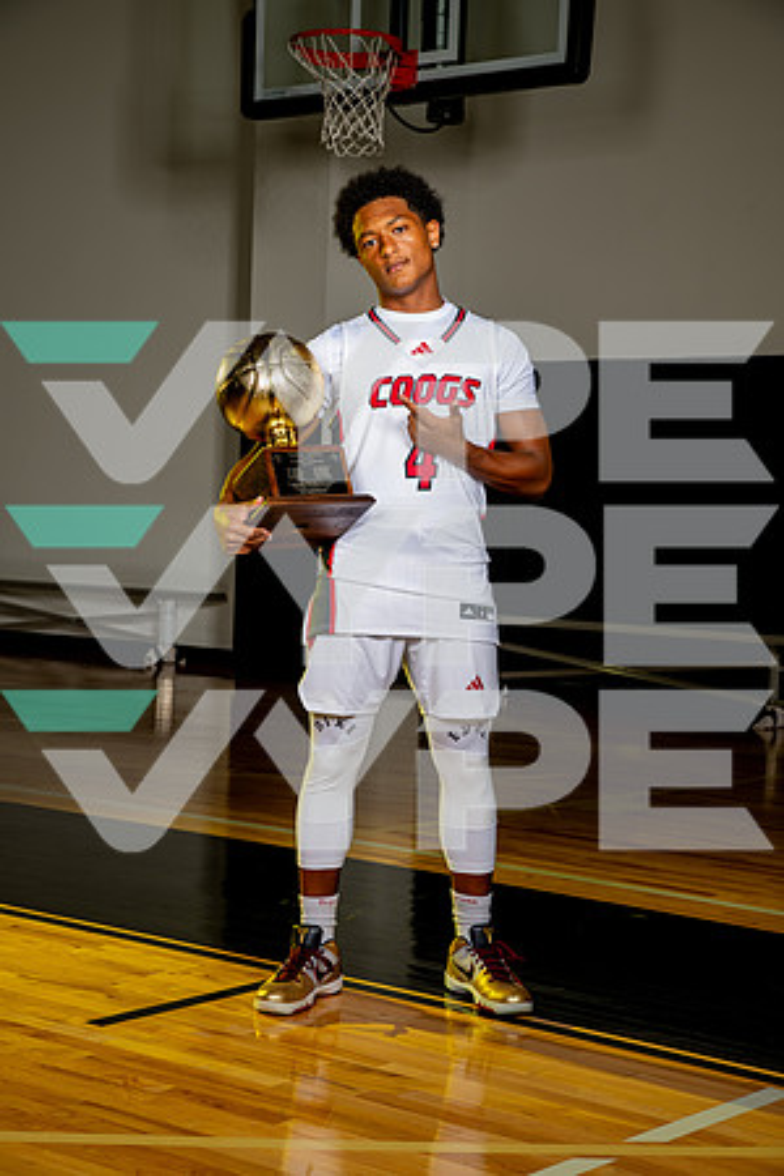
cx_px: 392
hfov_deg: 19.5
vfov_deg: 28.8
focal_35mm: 70
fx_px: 2286
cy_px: 588
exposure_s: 1/125
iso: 100
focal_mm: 70
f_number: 8
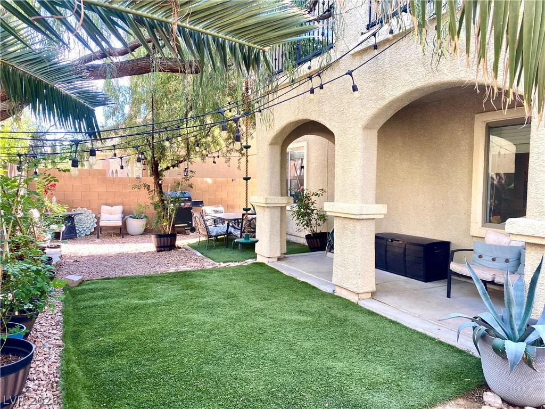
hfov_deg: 67.3
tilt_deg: -4.4
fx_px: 409
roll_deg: -0.1
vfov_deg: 53.1
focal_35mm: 26
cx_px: 272
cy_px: 204
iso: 40
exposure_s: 1/122
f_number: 1.8
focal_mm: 4.25
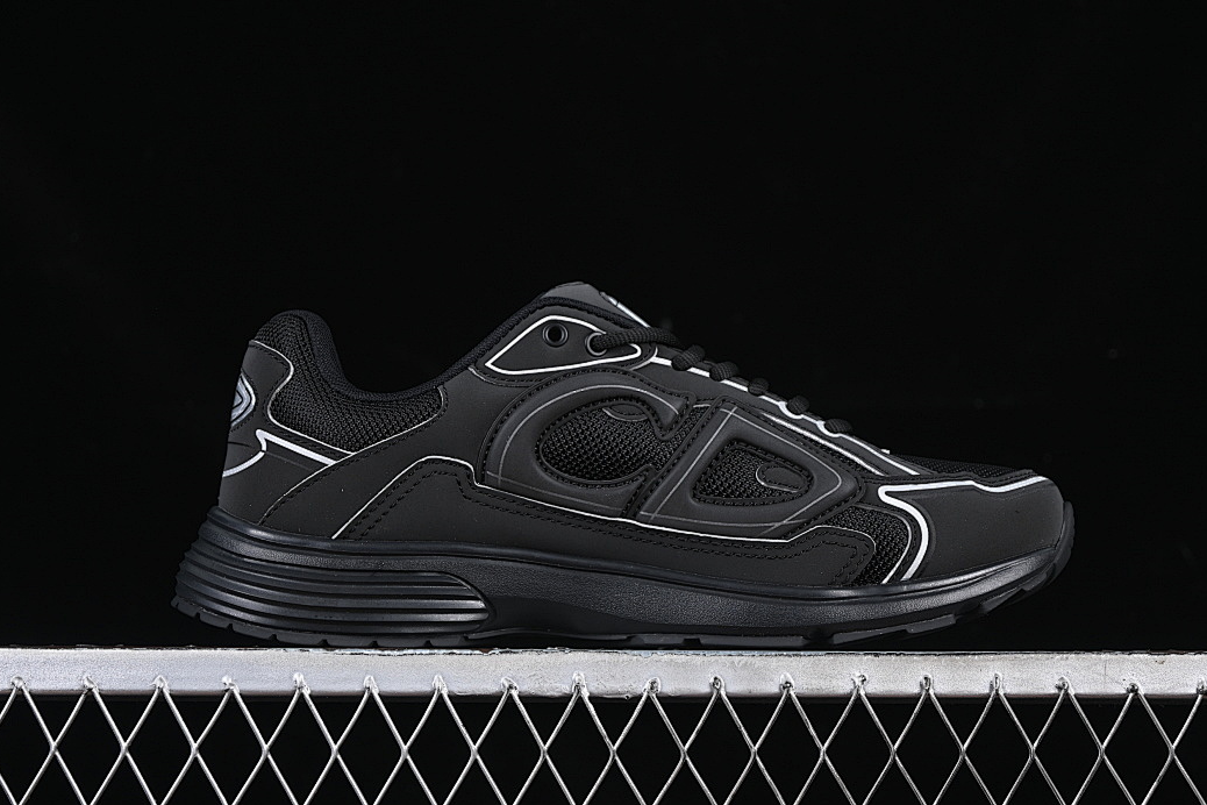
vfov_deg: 17.5
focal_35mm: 78
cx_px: 620
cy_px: 391
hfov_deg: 26.0
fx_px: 2615
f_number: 6.3
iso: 160
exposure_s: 1/60
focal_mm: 50
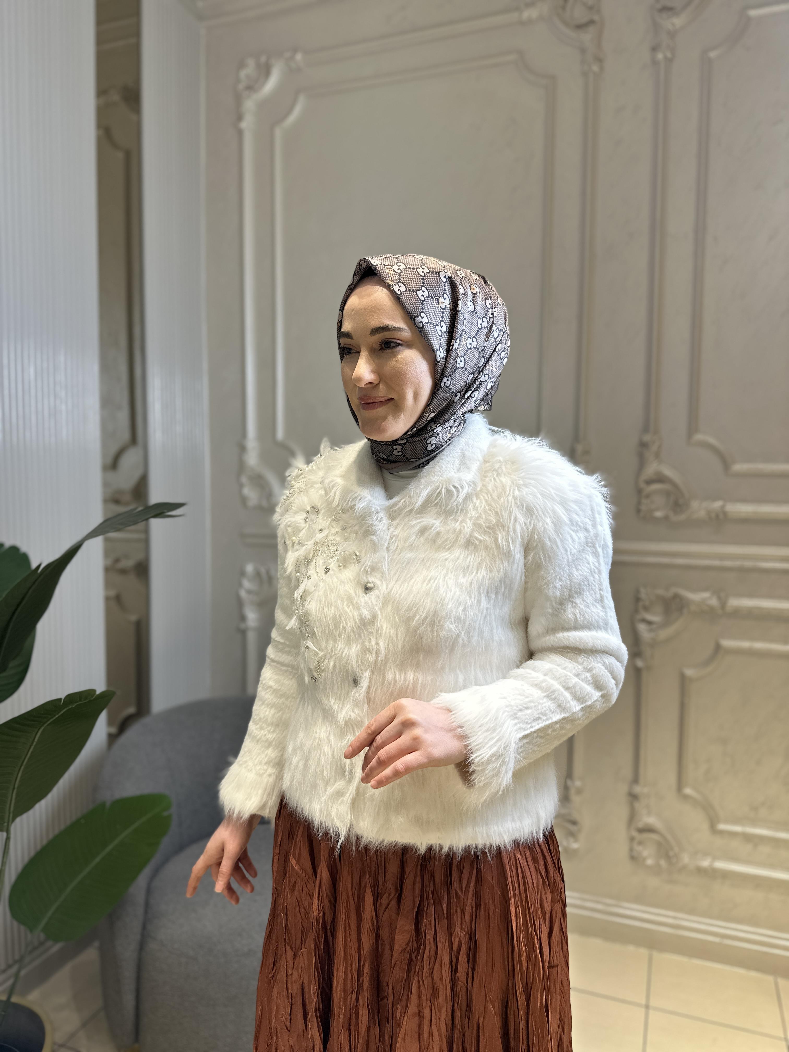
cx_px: 394
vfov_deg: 71.6
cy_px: 526
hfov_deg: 56.8
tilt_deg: -3.1
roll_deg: -0.8
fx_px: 729
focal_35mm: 24
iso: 64
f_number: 1.78
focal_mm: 6.86
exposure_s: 1/214
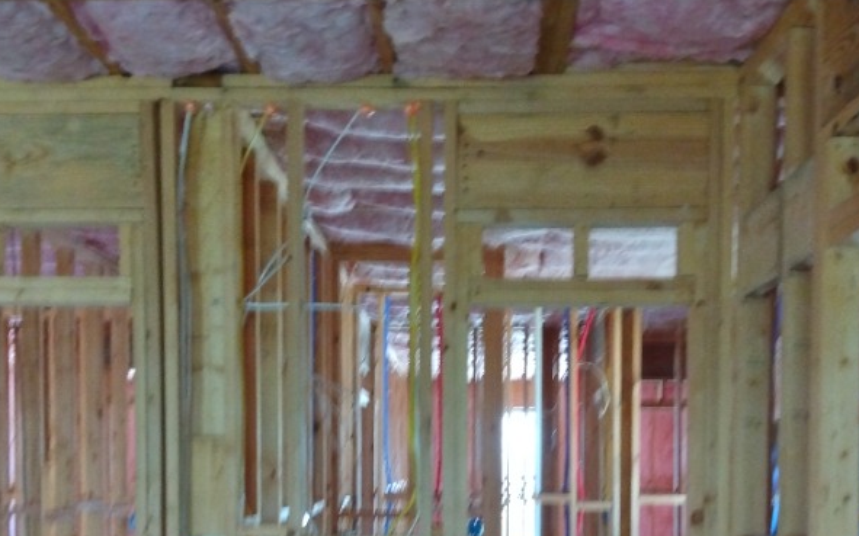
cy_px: 495
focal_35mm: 33
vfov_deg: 35.7
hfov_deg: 58.1
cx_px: 452
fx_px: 772
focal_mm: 3.54
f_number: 2
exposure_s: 1/30
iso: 769
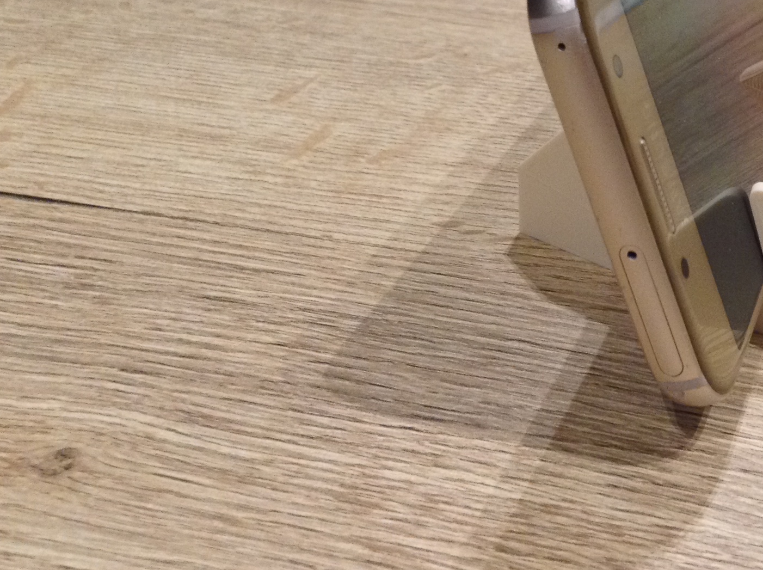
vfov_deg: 23.5
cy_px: 97
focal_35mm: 61
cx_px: 666
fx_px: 1342
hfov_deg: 30.5
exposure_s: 1/24
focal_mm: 3.3
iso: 125
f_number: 2.4
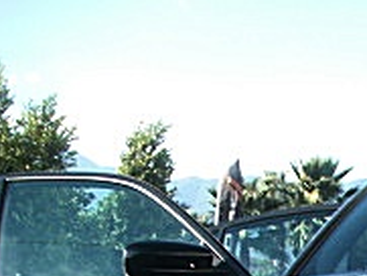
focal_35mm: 127
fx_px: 1347
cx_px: 568
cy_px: 471
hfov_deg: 14.4
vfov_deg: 11.0
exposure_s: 1/200
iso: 50
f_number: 2.8
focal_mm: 6.3
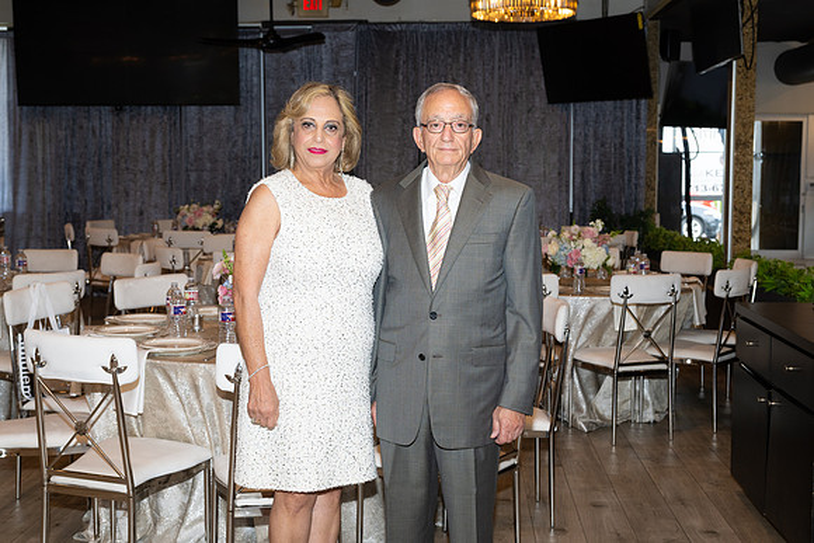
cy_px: 272
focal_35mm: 46
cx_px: 407
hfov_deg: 42.7
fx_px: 1040
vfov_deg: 29.3
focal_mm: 46
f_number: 5.6
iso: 800
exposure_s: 1/80
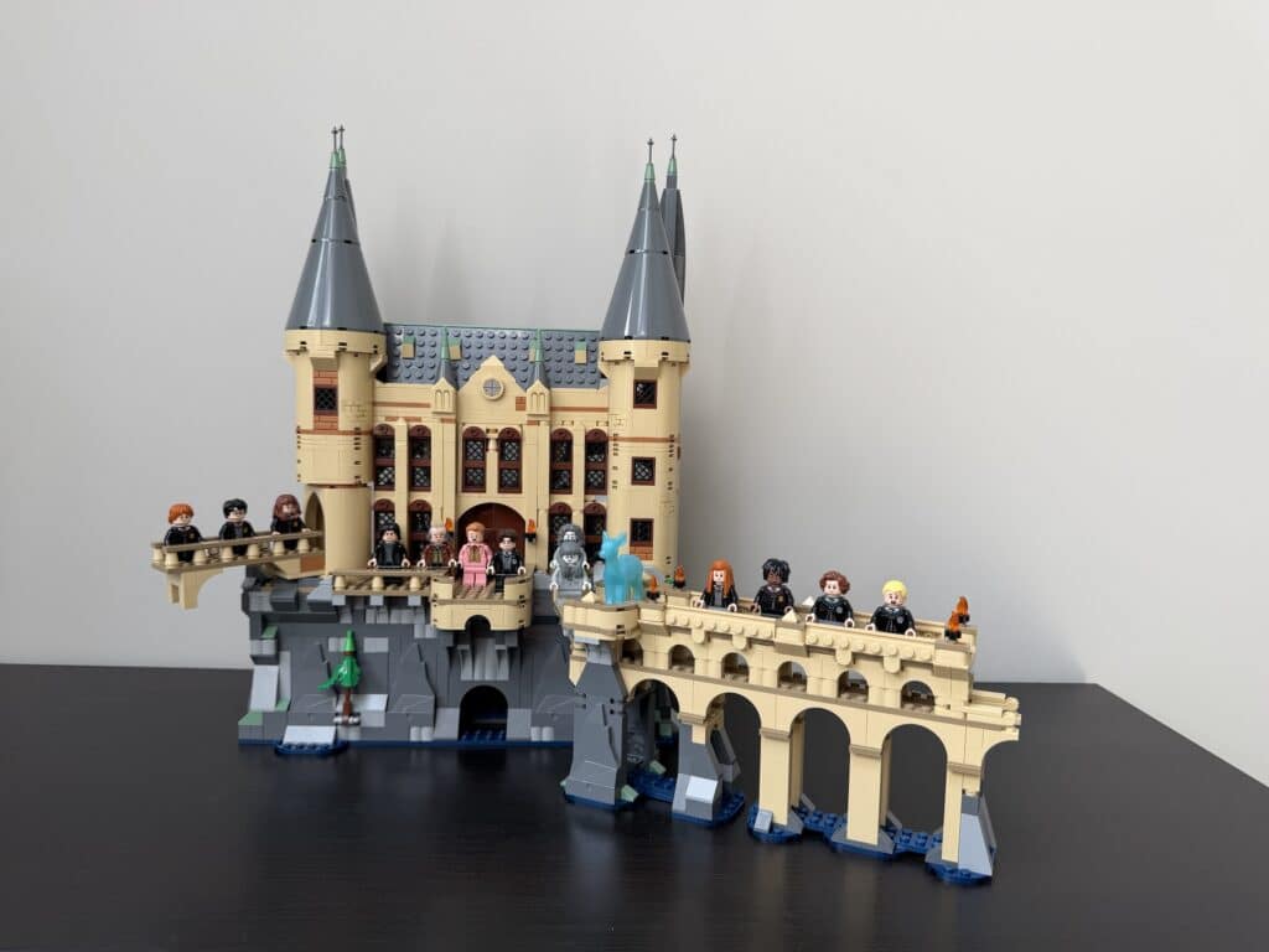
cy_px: 476
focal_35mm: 24
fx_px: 880
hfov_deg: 71.6
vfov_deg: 56.8
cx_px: 634
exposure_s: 1/227
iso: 64
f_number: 1.78
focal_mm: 6.76
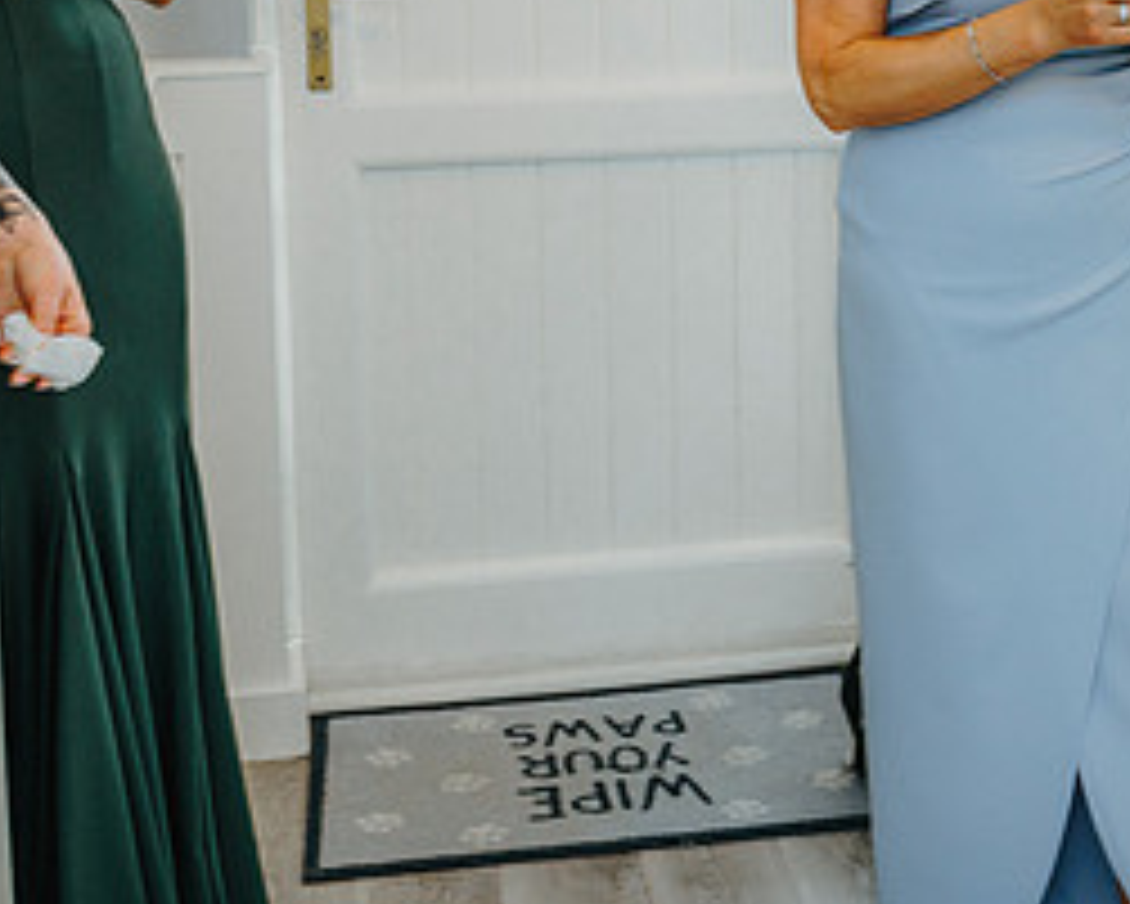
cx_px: 1022
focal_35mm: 76
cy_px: 83
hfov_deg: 24.3
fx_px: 2543
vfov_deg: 19.8
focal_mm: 35
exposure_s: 1/125
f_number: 2.8
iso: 800
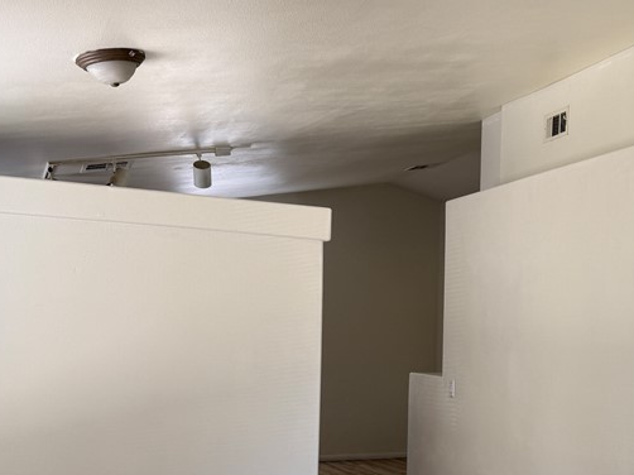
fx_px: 897
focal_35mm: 49
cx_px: 470
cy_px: 344
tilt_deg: -0.3
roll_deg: -1.8
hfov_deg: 38.0
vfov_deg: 29.3
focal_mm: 6.76
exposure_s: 1/121
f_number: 1.78
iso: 64
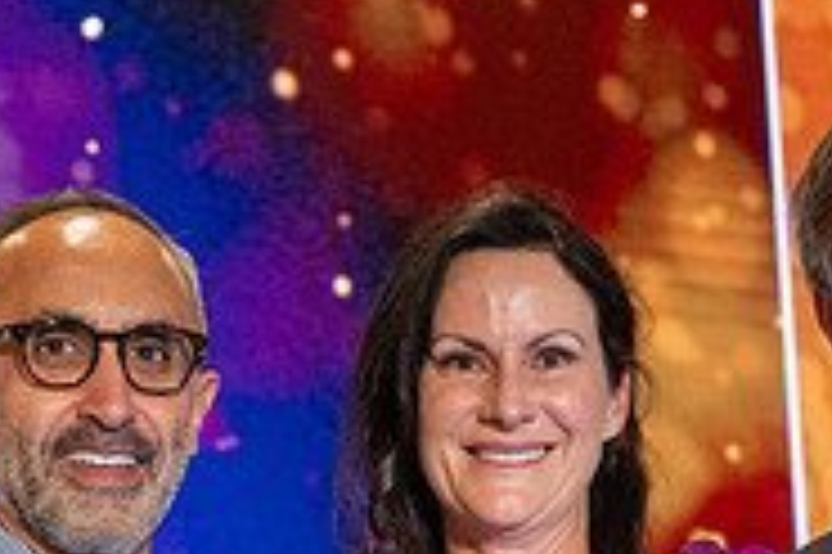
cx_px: 522
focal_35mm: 219
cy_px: 662
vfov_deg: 6.2
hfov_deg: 9.4
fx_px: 5057
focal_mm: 70
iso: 6400
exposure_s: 1/200
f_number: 4
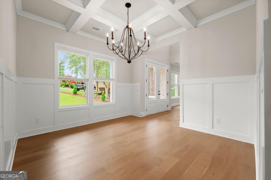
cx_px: 136
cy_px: 90
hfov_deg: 104.3
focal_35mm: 14
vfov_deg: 81.2
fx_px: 105
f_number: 6.3
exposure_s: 1/13
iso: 640
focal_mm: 14
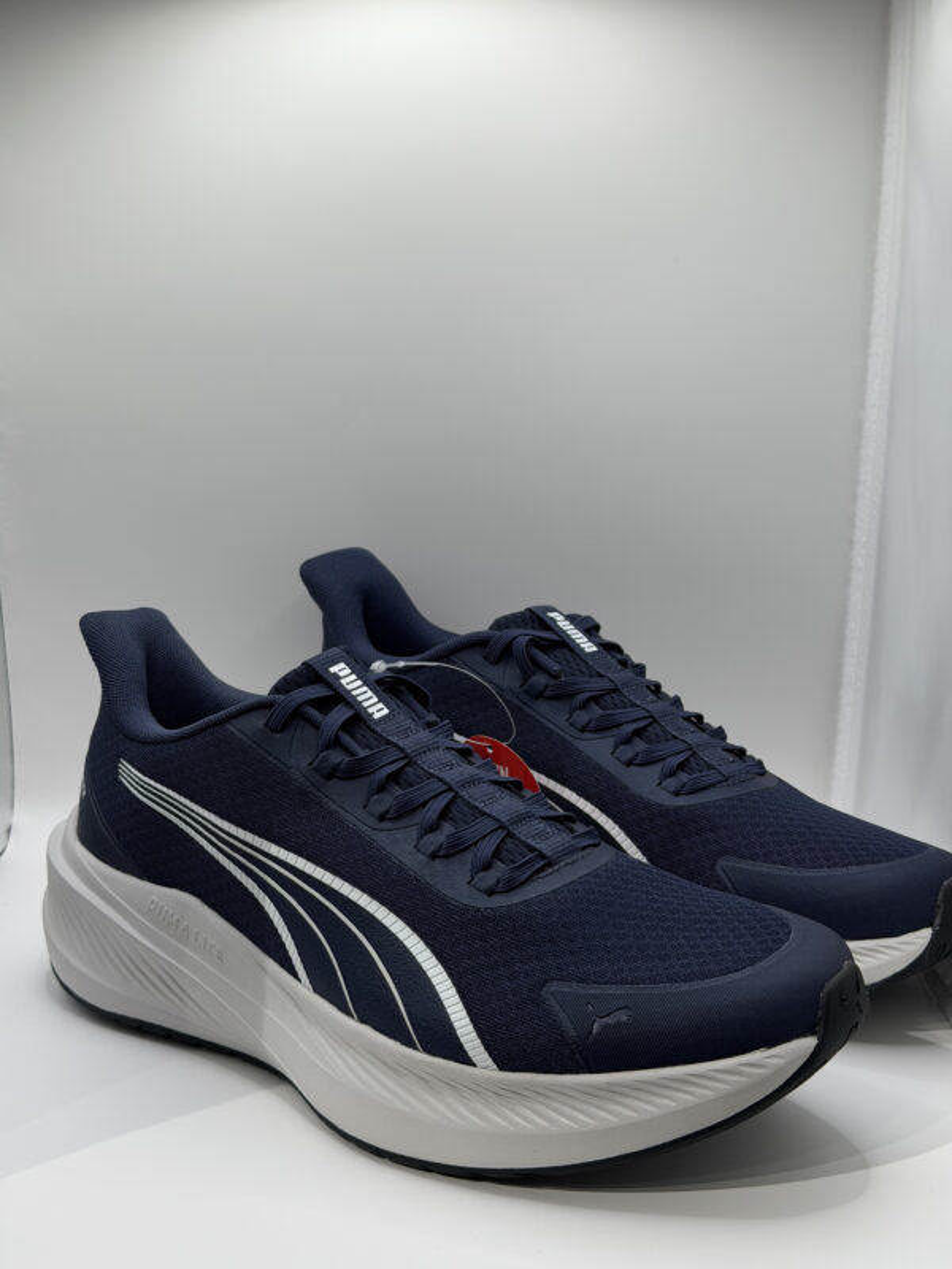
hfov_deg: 30.3
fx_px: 1760
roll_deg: -0.5
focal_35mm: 48
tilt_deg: -12.2
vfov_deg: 39.7
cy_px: 634
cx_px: 476
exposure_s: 1/220
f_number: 1.78
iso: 64
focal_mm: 6.76
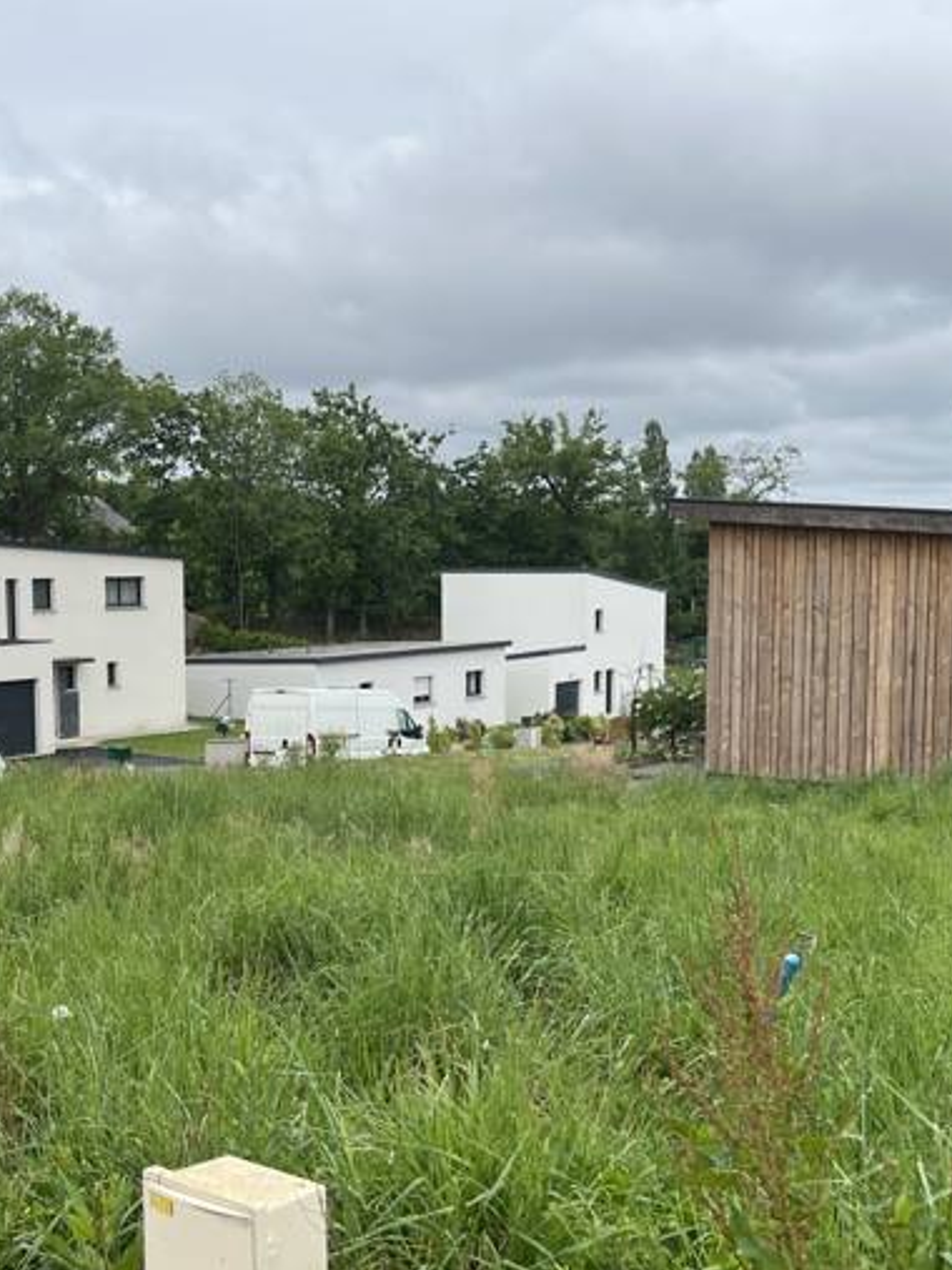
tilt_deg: -5.8
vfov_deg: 45.7
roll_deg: -0.2
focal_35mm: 41
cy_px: 706
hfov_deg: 35.0
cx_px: 388
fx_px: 1504
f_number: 1.6
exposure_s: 1/2268
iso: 50
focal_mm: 5.1
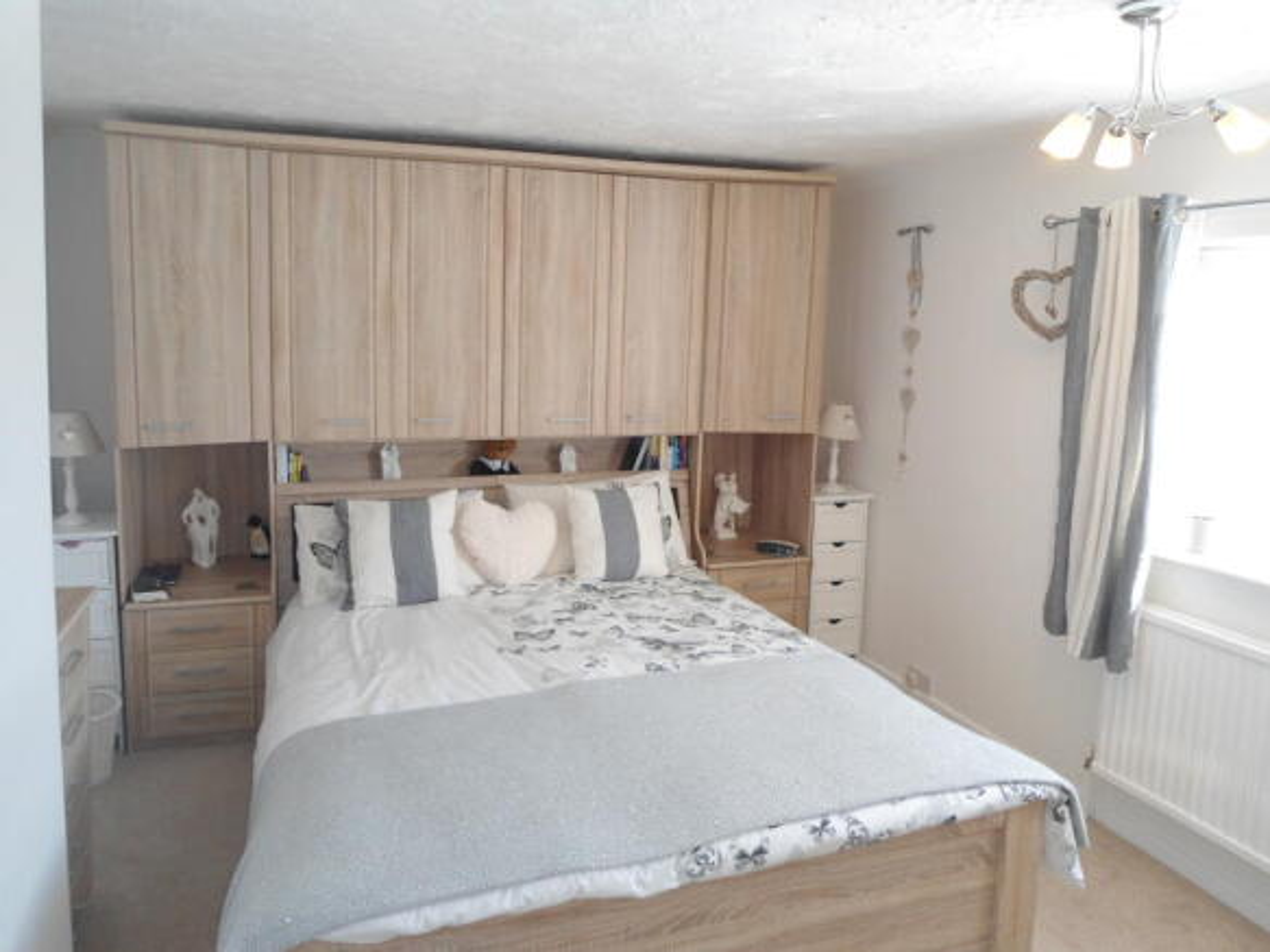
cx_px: 635
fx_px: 954
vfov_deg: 53.0
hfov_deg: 67.3
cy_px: 476
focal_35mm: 26
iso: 100
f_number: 2.8
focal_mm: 4.7
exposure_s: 1/30
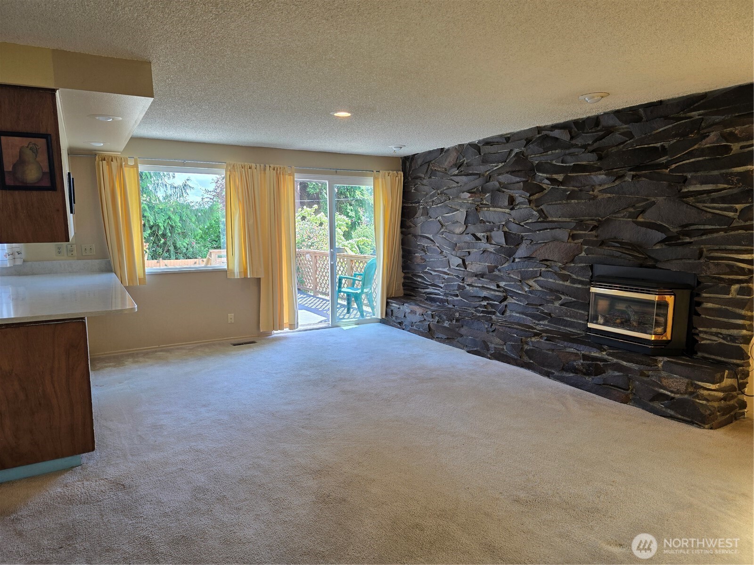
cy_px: 282
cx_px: 377
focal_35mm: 23
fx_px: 501
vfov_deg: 58.9
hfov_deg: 73.9
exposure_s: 1/120
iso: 80
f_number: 1.7
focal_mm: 6.3
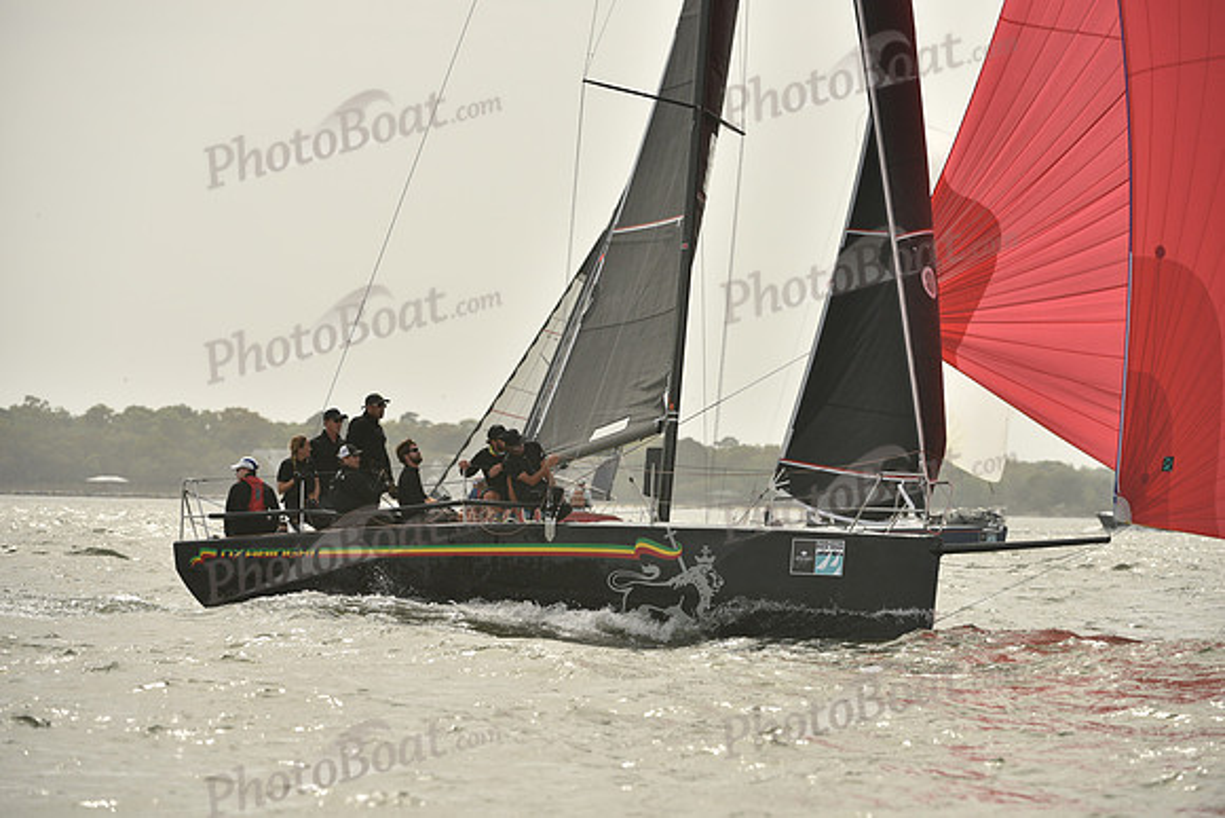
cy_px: 409
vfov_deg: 5.3
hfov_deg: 7.9
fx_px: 8849
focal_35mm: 260
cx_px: 612
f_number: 6.3
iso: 320
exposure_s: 1/1600
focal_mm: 260
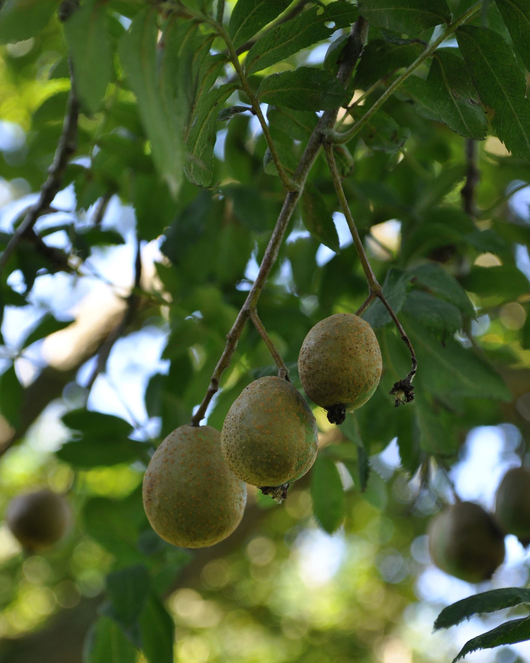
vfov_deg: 22.5
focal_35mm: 85
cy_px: 399
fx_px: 1667
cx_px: 266
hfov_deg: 18.1
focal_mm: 50
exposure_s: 1/60
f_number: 8
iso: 360
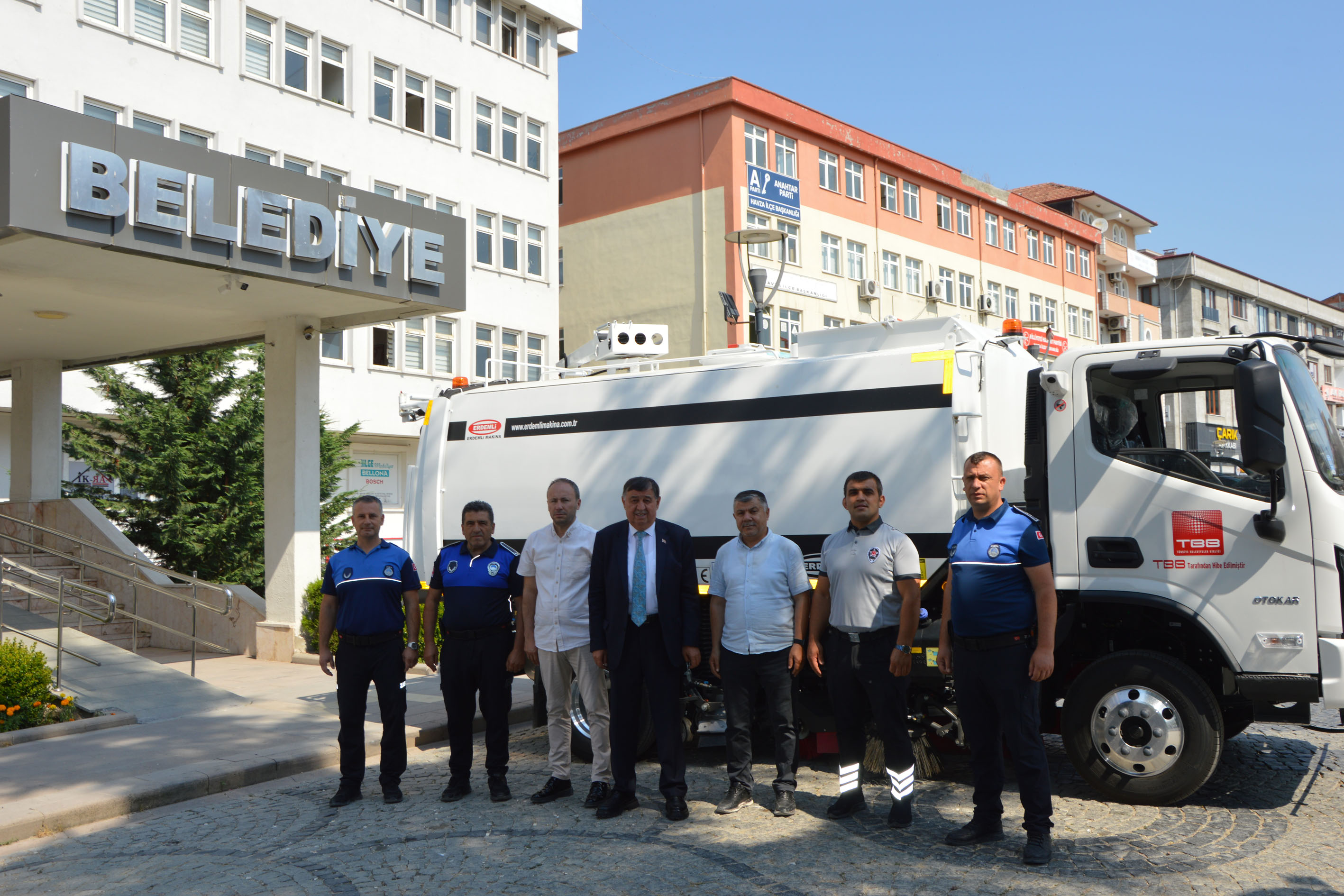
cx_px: 672
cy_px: 448
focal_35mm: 33
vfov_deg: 40.0
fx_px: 1232
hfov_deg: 57.2
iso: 100
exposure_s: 1/200
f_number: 10
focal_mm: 22
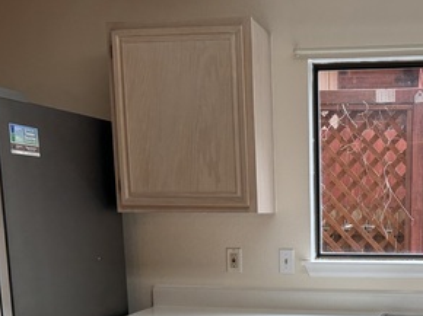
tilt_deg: -9.5
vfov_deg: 26.2
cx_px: 360
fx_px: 647
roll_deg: +0.6
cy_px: 309
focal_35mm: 53
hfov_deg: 34.6
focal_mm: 6.76
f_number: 1.78
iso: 125
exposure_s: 1/120
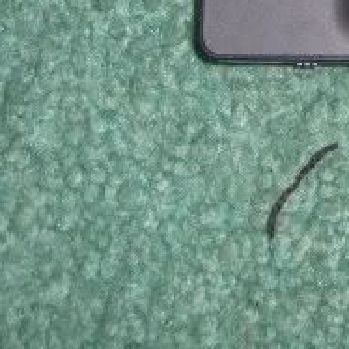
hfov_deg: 11.8
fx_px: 1643
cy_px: -164
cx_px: 442
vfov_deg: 11.6
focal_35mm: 144
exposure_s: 1/60
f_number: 2.8
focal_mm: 7.9
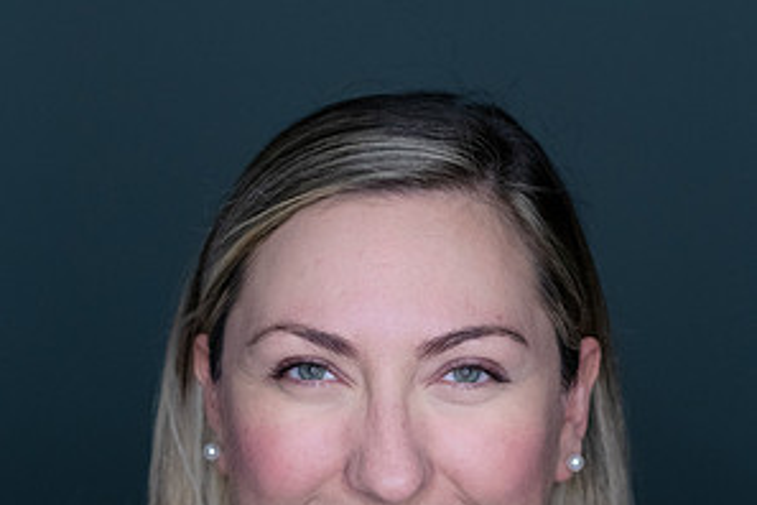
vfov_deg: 10.5
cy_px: 553
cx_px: 377
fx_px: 2712
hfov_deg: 15.9
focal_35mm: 129
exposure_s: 1/640
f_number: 3.5
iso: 2000
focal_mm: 85
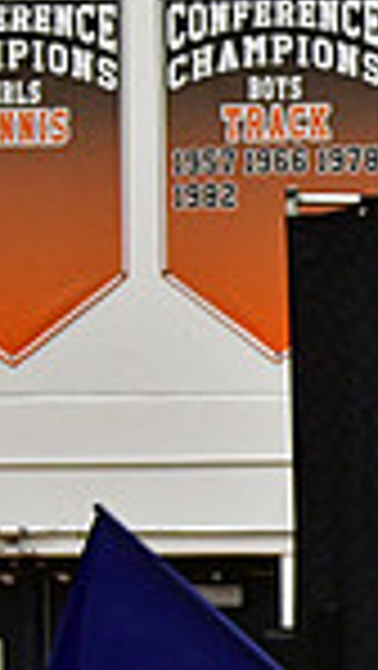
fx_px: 7596
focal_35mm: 427
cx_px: 1184
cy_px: 852
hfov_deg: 2.8
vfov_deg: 5.0
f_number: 4
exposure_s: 1/500
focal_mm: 70
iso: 4000
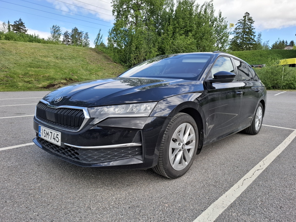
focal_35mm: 23
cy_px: 111
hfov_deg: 73.9
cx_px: 148
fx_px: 197
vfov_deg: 58.9
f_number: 1.8
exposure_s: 1/888
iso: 50
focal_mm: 5.54
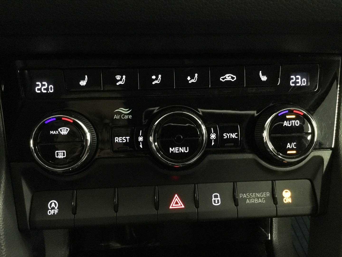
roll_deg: -1.7
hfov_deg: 58.4
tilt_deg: -43.8
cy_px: 128
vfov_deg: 45.4
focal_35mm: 31
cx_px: 171
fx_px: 306
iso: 800
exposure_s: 1/17
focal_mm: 3.3
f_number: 2.4
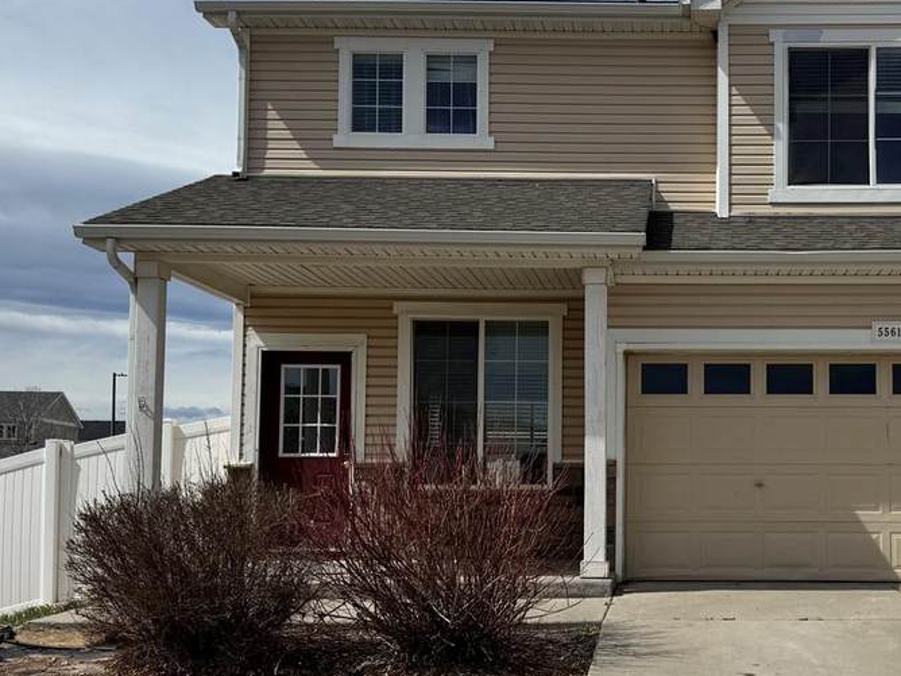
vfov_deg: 31.4
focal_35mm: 46
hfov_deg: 40.0
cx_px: 689
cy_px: 405
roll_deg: +0.4
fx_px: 1197
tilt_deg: +3.1
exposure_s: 1/10417
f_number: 1.78
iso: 80
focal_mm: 6.76
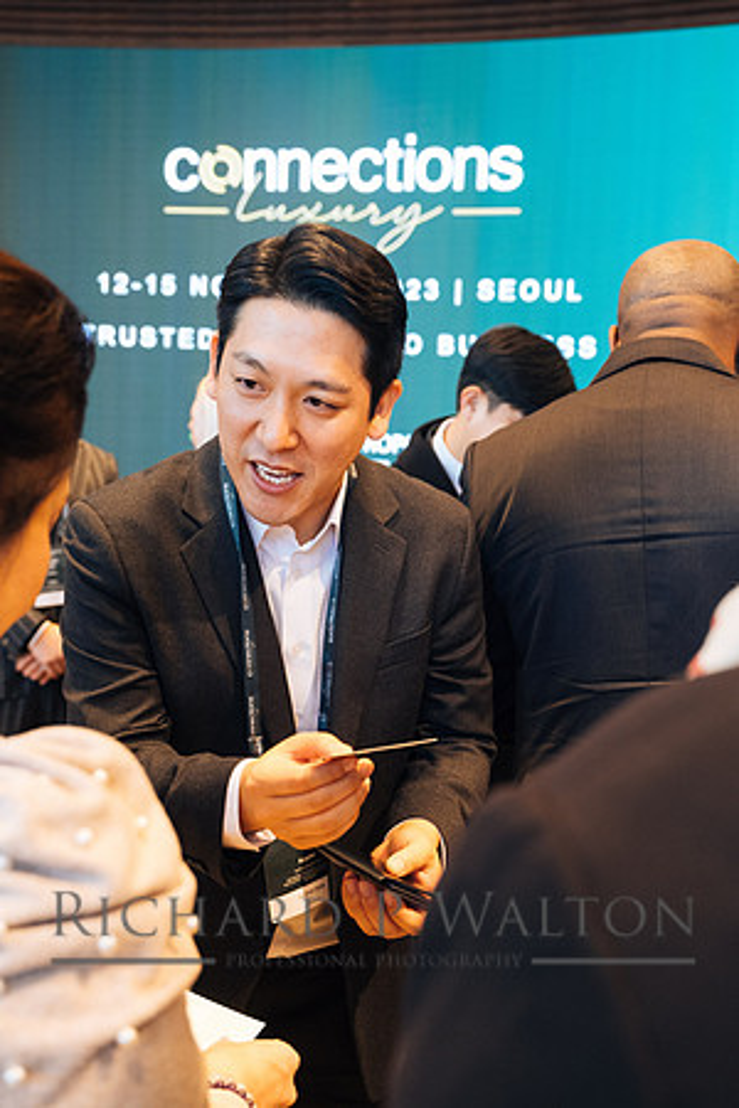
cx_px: 370
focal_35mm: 41
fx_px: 1262
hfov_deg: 32.6
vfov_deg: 47.4
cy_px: 554
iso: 1600
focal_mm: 27.4
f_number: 3.2
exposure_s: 1/125
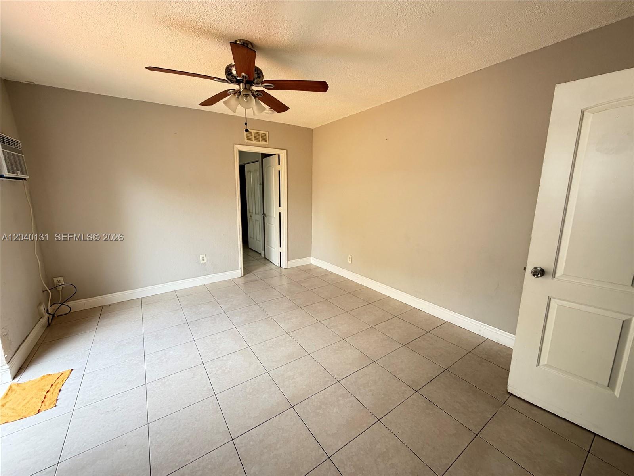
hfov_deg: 102.1
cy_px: 238
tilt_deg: -10.3
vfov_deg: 85.7
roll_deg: +0.3
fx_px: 256
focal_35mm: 14
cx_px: 317
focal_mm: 2.22
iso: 200
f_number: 2.2
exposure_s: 1/121
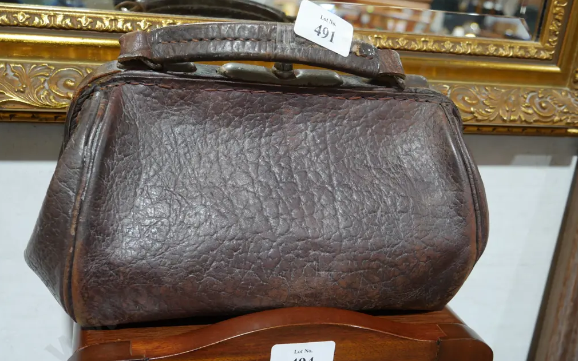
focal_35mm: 43
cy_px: 183
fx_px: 677
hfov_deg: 46.2
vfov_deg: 29.9
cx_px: 286
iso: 800
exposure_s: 1/60
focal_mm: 20
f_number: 4.4
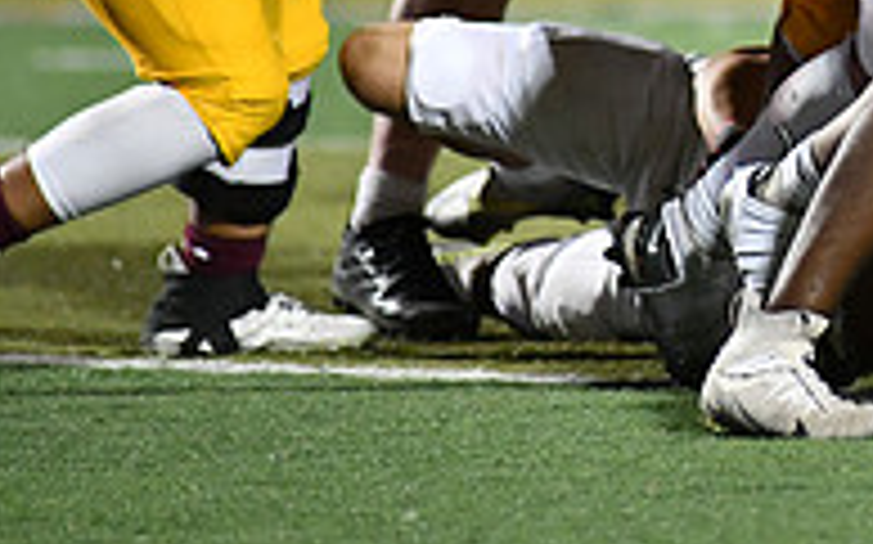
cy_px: -241
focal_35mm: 916
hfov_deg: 2.3
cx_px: 1084
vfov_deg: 1.4
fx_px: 21781
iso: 4500
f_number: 2.8
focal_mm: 300
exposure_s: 1/1000
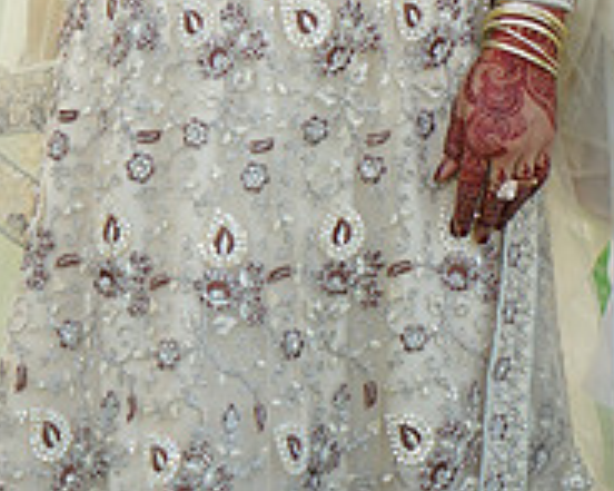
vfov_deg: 7.8
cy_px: -474
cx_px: 559
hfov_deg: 10.2
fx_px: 3433
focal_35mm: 189
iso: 320
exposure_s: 1/200
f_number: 4
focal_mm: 64
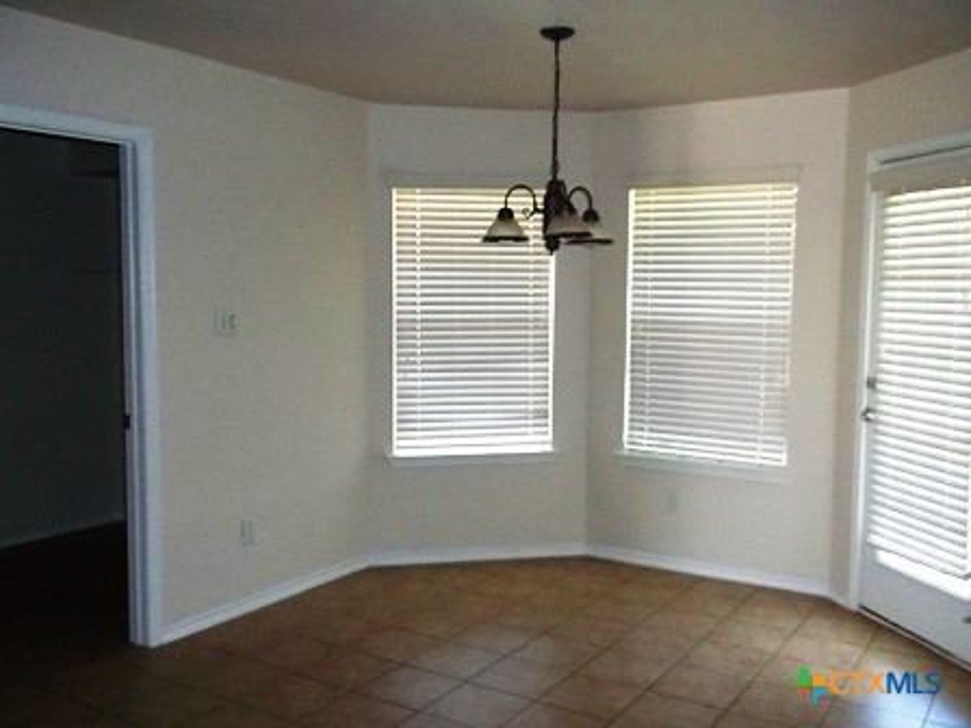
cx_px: 486
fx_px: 926
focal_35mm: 33
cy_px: 364
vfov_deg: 42.9
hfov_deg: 55.4
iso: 320
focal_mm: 5.9
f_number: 3.3
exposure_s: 1/40
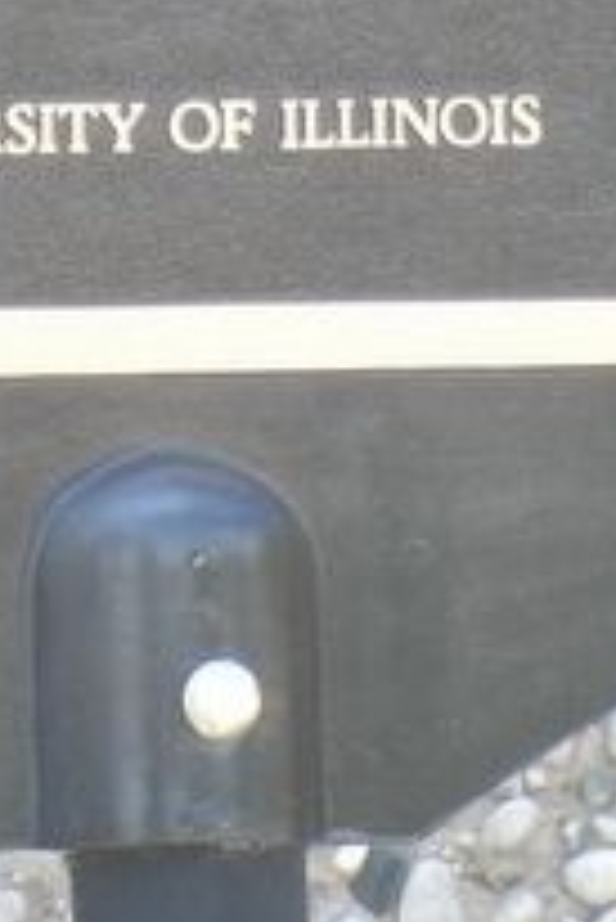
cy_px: -576
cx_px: 211
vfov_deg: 0.8
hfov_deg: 0.6
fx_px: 62670
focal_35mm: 2446
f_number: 4.2
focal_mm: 108.3
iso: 196
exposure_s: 1/100
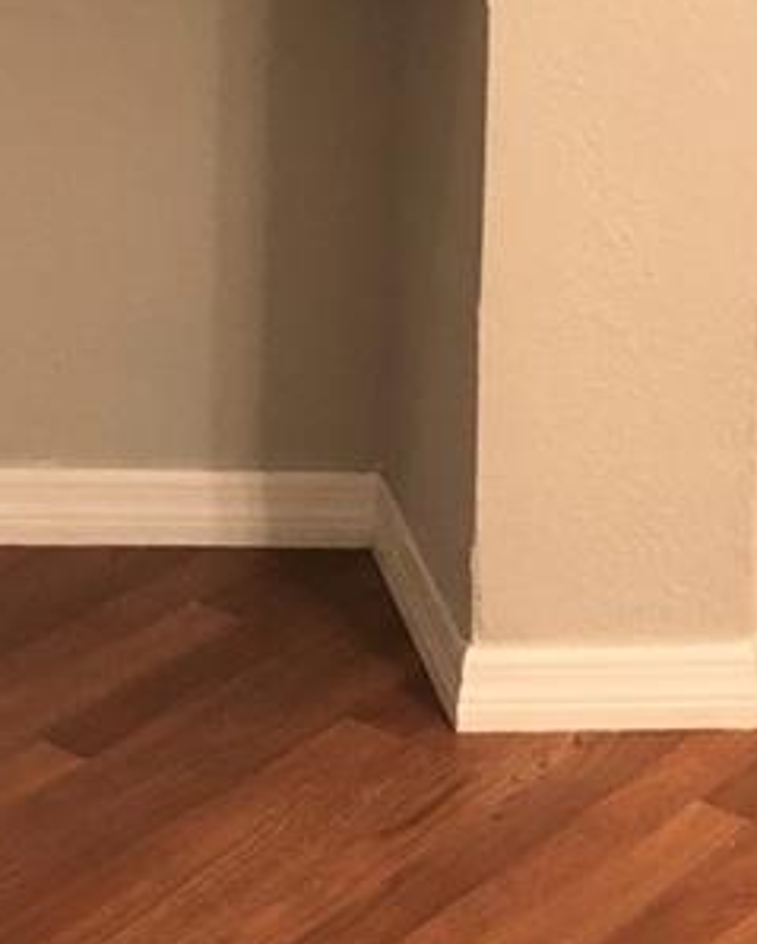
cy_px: -539
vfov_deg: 15.8
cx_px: -171
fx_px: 3076
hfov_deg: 13.6
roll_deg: +1.5
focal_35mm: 110
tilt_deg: -6.2
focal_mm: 4
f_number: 1.8
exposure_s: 1/15
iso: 64
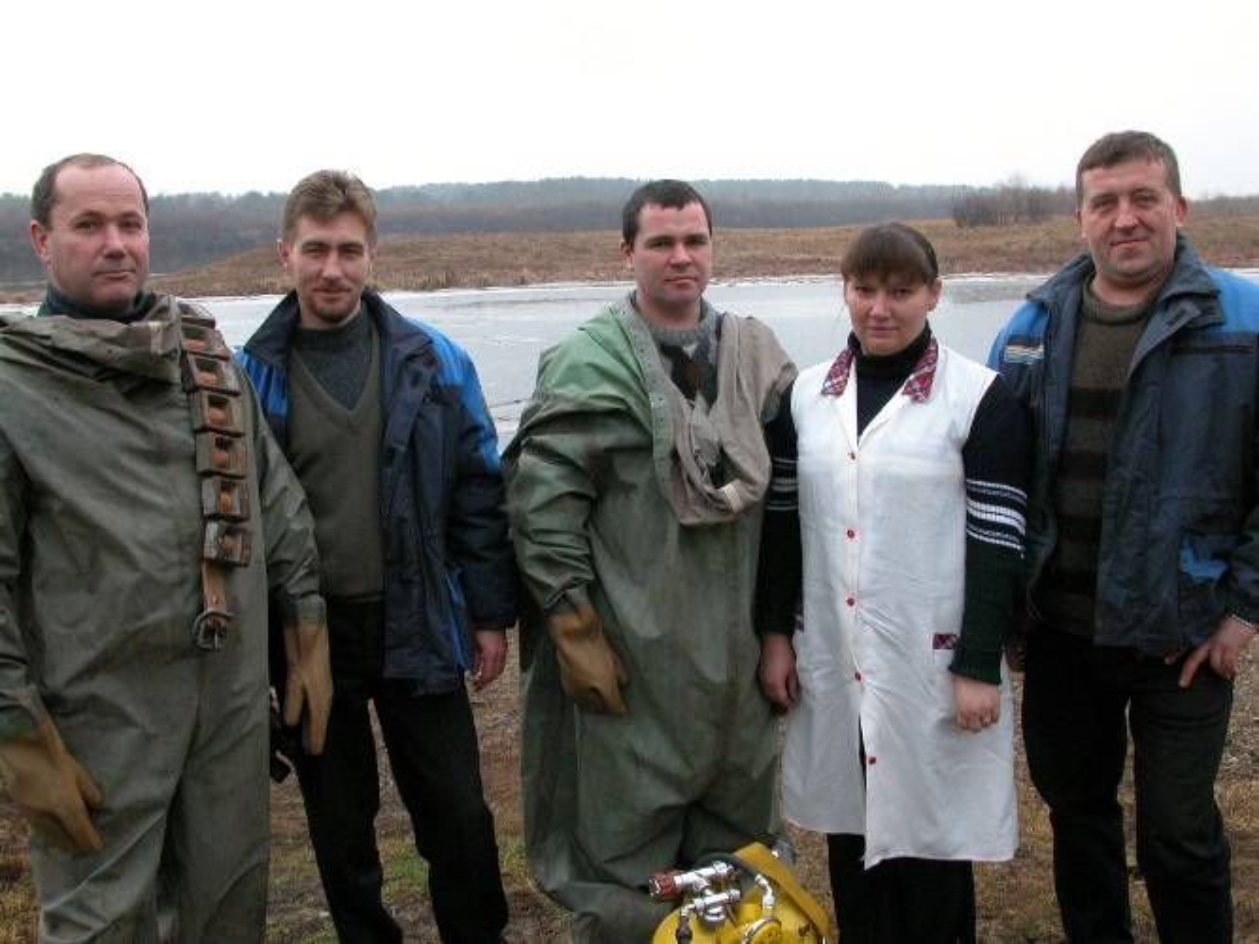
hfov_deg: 52.6
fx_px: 1273
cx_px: 630
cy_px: 472
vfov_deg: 40.7
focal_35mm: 35
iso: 400
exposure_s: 1/125
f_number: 8
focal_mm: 8.9
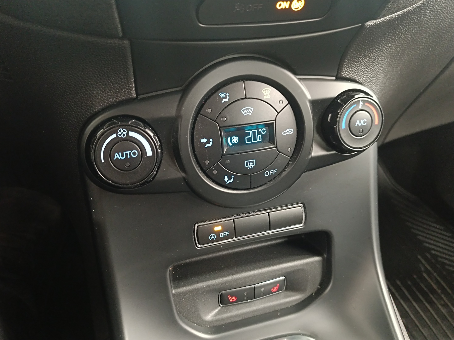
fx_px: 315
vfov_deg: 56.8
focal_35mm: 24
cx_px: 227
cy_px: 170
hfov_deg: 71.6
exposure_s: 1/25
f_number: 1.88
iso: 3244
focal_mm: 5.59
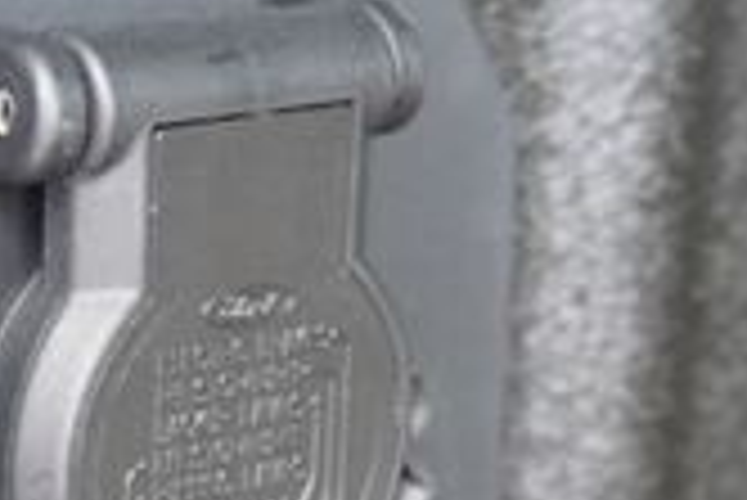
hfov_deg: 14.9
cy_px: 527
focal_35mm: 133
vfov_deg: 10.2
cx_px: -153
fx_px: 2761
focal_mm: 23
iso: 1000
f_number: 4
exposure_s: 1/60
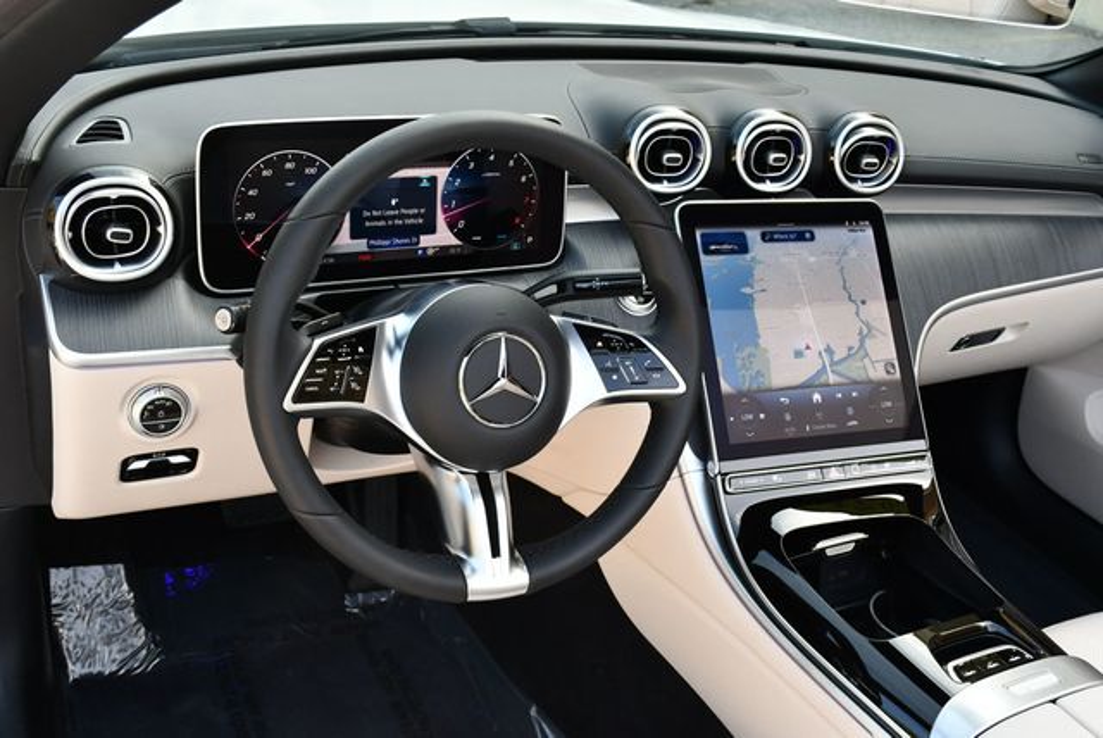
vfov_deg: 33.5
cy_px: 369
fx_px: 1227
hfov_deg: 48.4
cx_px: 552
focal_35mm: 40
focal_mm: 20
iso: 400
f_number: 5
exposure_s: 1/250
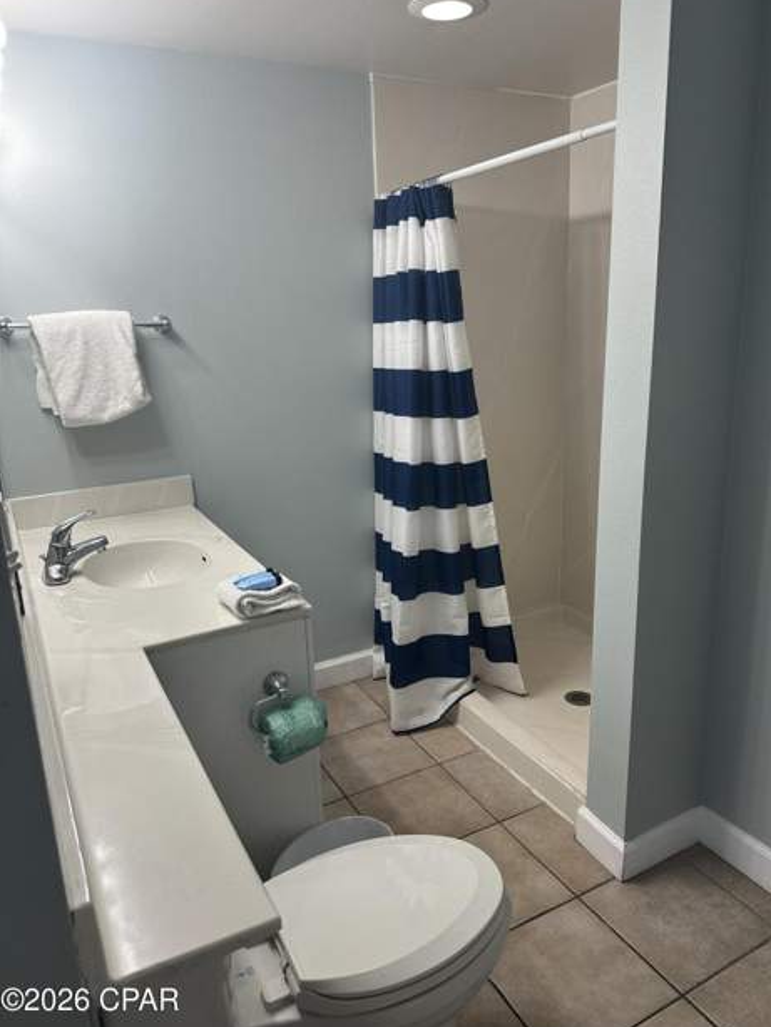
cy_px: 514
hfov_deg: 54.9
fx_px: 742
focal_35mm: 25
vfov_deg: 69.4
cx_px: 400
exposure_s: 1/120
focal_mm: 6.86
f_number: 1.78
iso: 100
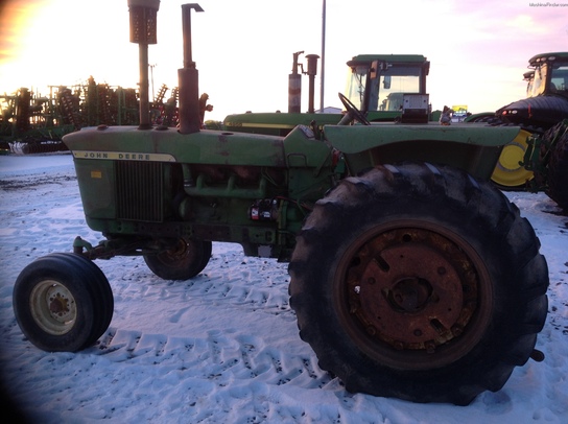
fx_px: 573
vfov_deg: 40.6
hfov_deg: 52.7
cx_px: 284
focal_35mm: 35
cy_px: 212
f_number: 2.4
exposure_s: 1/20
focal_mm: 4.28
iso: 64
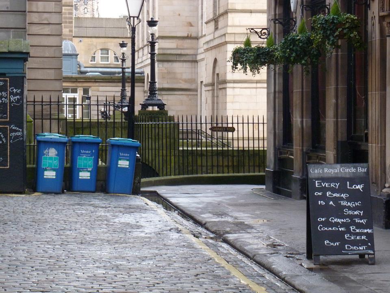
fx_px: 1273
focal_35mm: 113
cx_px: 195
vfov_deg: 13.1
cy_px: 146
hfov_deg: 17.4
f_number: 6.3
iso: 400
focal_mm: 20.2
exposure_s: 1/60
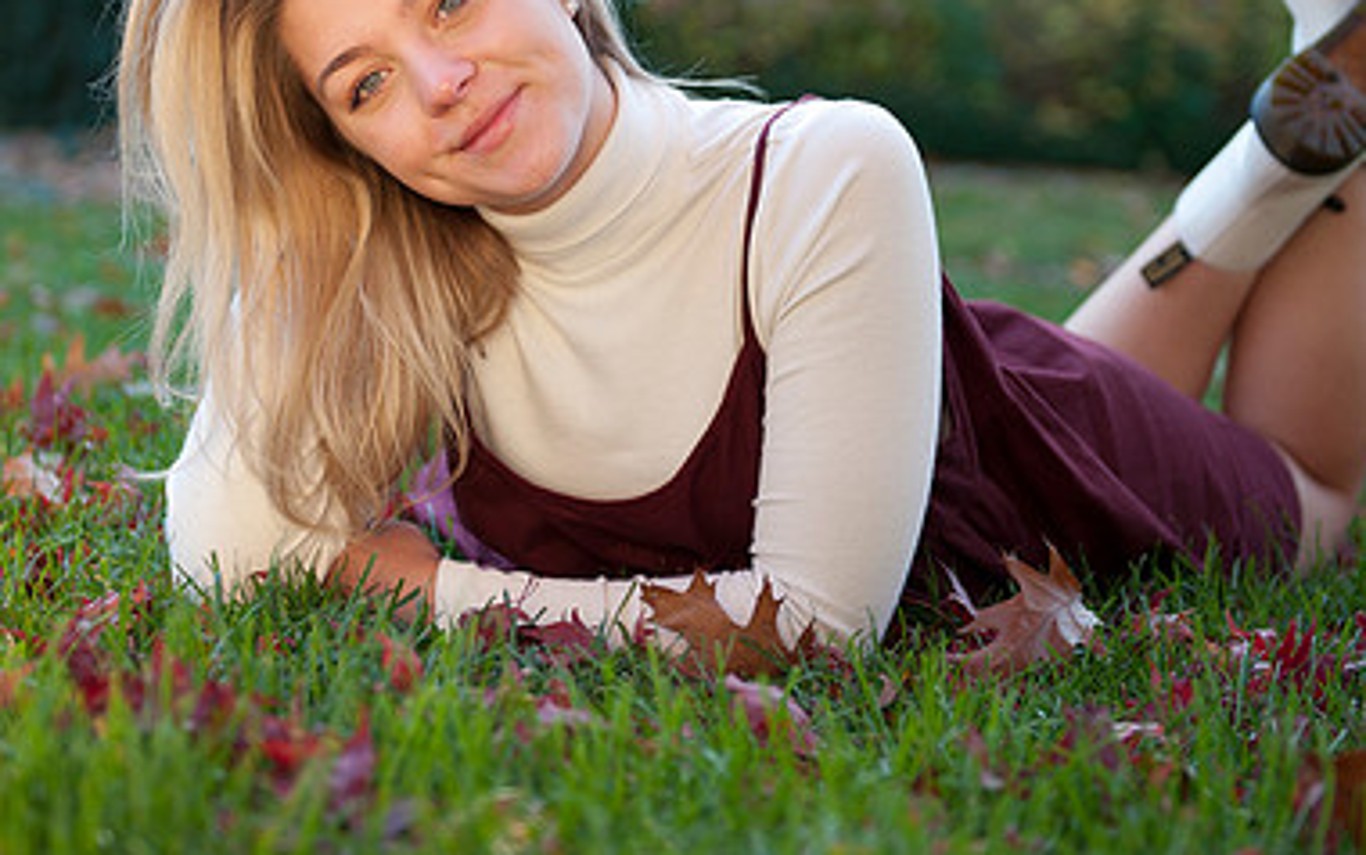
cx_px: 611
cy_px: 201
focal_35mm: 87
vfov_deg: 15.0
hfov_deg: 23.8
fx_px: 3241
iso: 100
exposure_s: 1/200
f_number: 2.8
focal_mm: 56
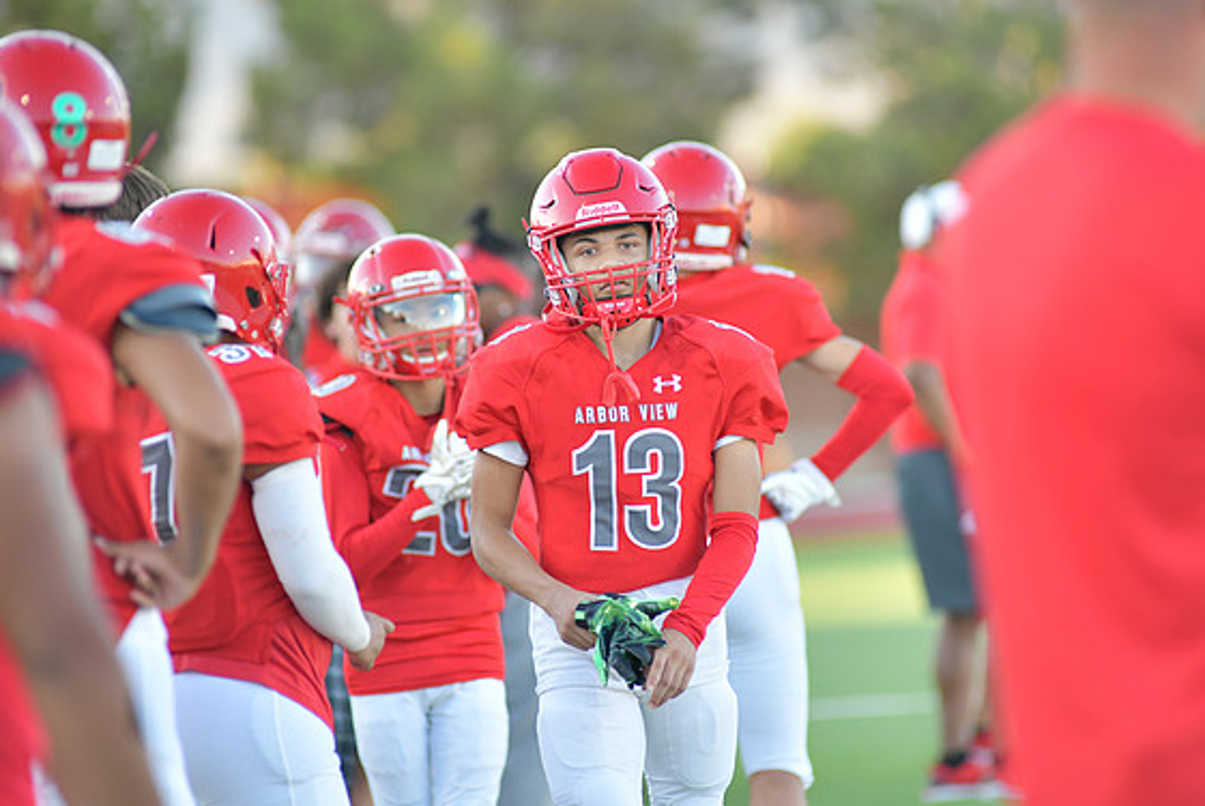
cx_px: 610
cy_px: 409
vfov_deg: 4.4
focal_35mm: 310
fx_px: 10384
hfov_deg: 6.6
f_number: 3.5
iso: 1600
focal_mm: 300
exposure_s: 1/1250
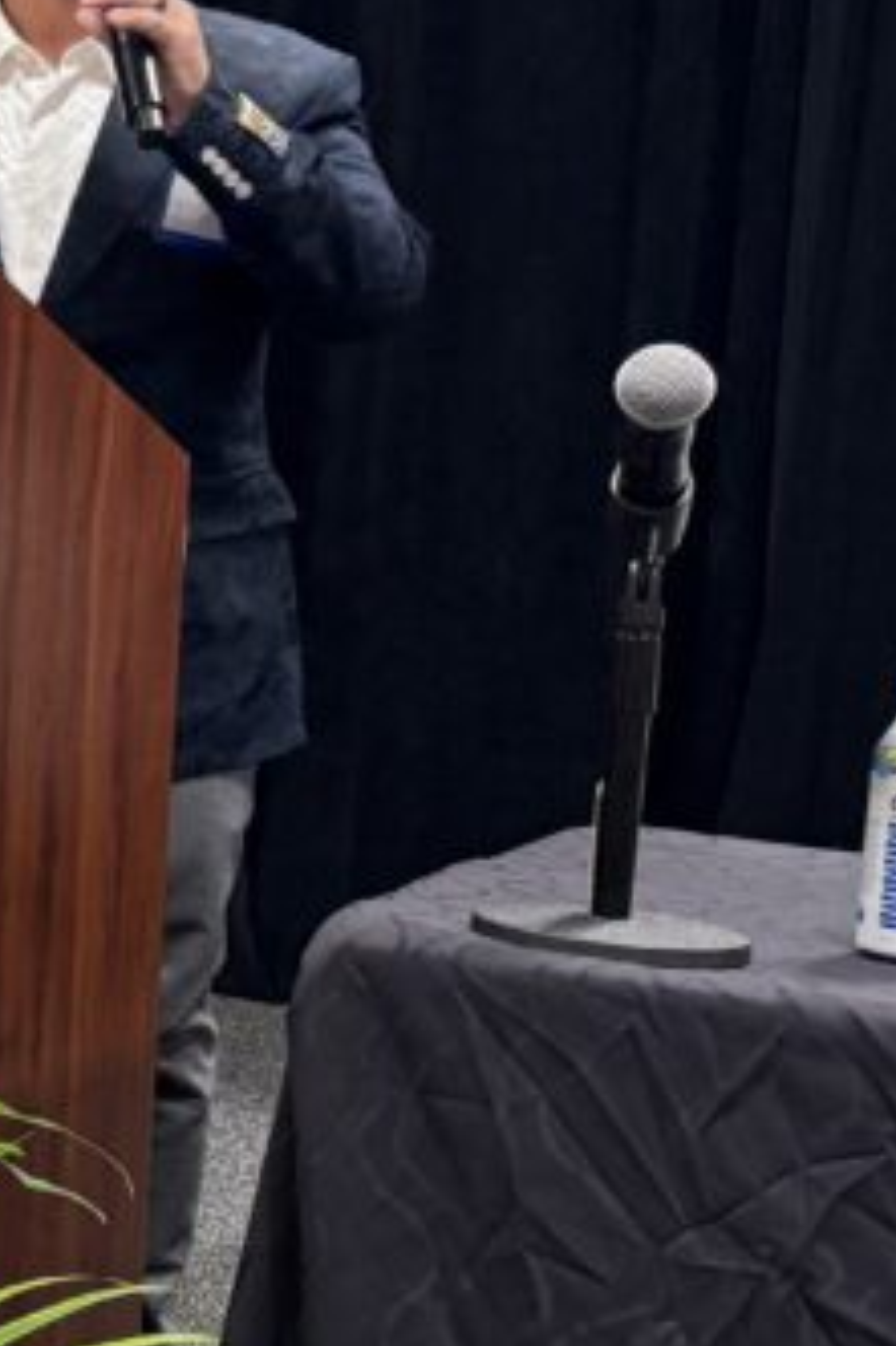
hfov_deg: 14.1
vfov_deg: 26.3
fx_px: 2877
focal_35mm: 77
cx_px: -1034
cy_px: 608
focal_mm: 6.76
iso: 250
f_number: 1.78
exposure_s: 1/57
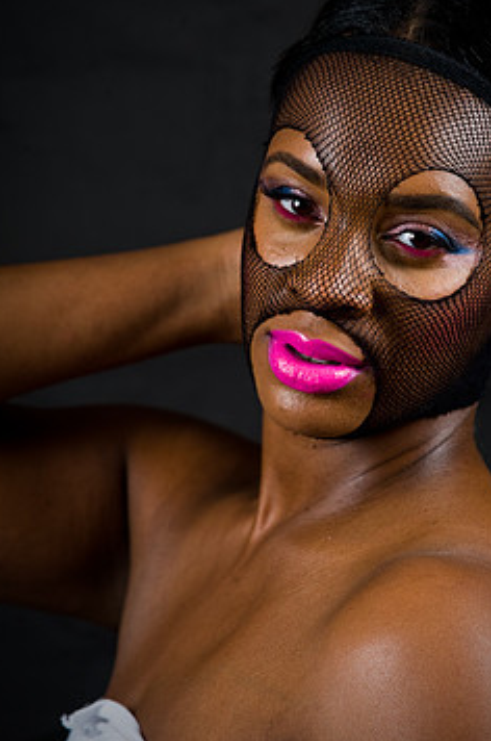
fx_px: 5196
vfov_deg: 8.2
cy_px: 312
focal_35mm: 253
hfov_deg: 5.4
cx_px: 296
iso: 200
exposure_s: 1/125
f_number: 5.6
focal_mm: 200
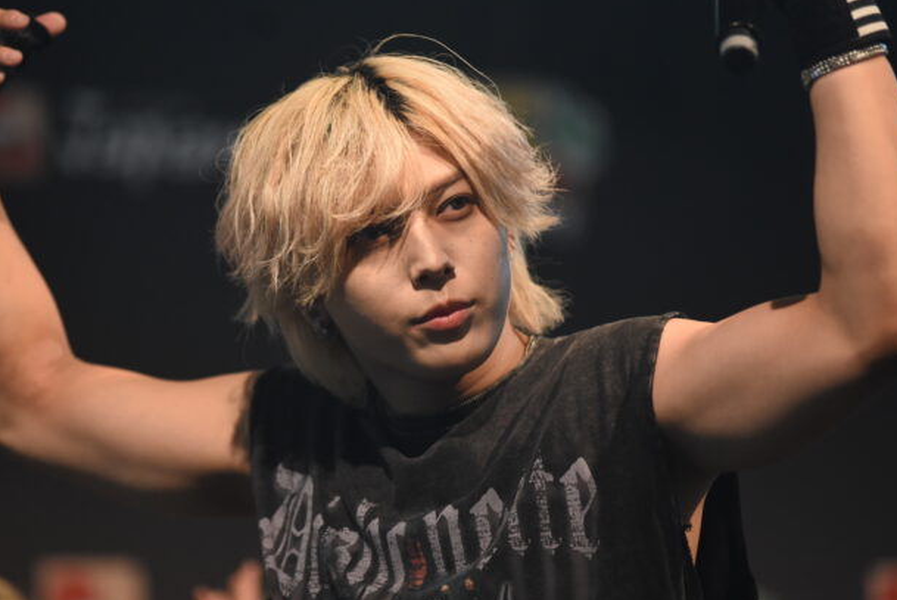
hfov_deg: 10.8
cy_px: 316
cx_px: 362
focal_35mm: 191
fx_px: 4762
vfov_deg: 7.2
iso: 3200
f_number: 2.8
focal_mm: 155
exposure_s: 1/1000
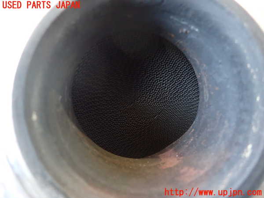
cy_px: 99
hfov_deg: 69.4
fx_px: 191
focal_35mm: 25
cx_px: 132
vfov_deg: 54.9
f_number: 2
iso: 800
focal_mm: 4.5
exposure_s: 1/30
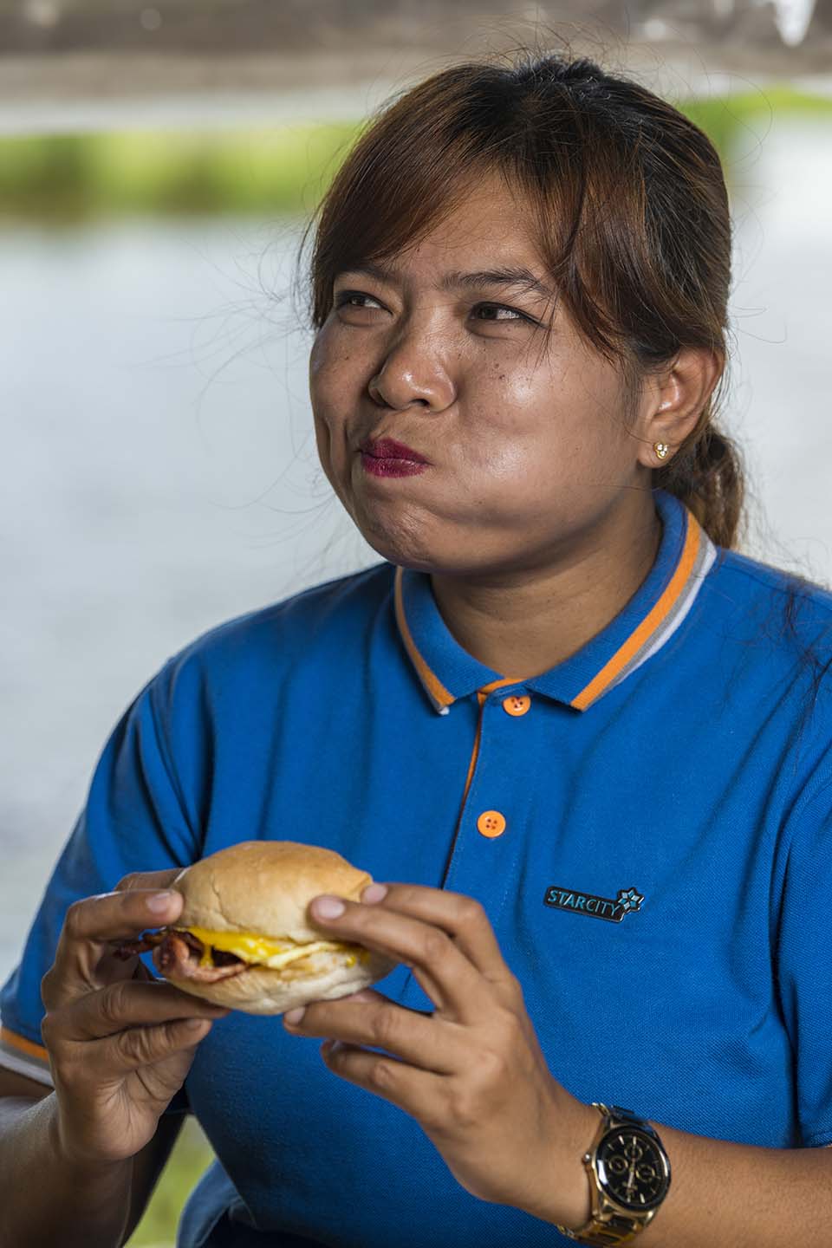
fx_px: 5200
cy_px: 624
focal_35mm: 150
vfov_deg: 13.7
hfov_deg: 9.1
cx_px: 416
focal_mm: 150
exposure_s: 1/200
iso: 100
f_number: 5
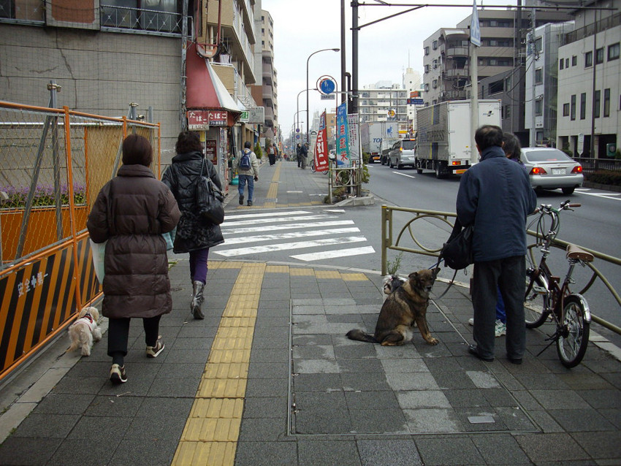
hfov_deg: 50.1
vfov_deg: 38.7
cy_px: 233
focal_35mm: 37
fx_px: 664
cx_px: 310
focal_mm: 6.2
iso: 80
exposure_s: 1/250
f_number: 2.8
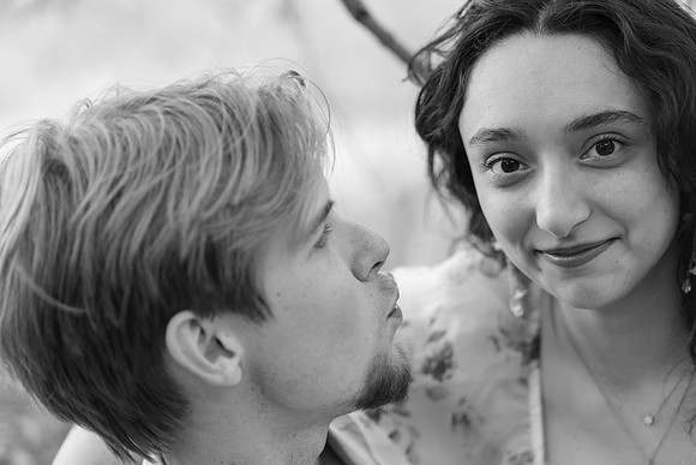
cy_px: 232
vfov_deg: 16.1
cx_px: 348
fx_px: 1644
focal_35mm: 85
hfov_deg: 23.9
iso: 800
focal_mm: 85
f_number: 2.5
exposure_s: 1/160
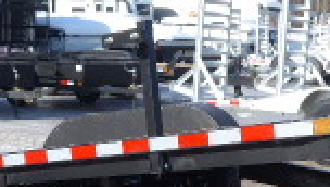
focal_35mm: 110
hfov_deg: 19.4
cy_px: 283
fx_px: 964
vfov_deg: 10.7
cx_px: 104
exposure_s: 1/640
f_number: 3.3
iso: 80
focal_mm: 4.3
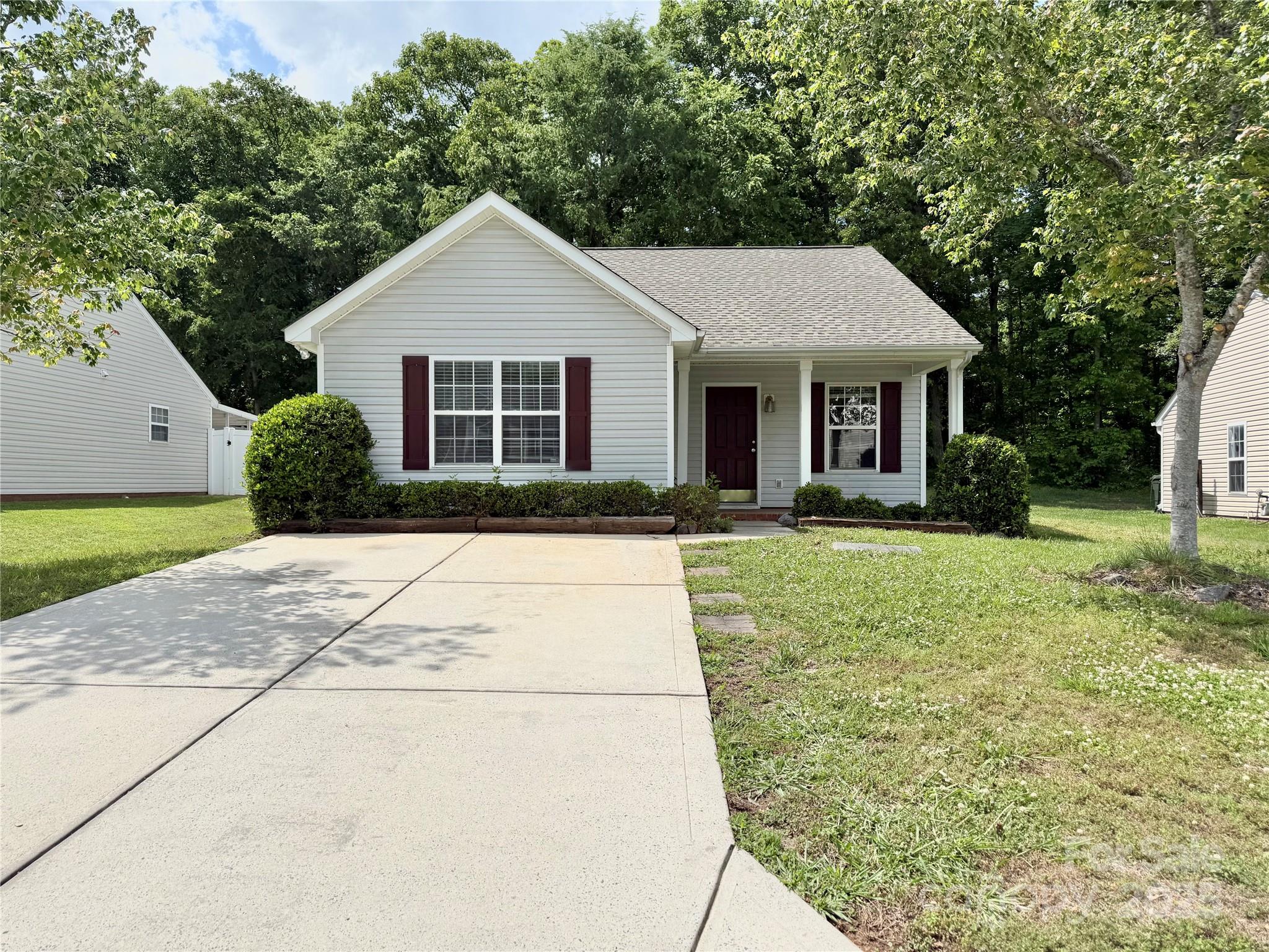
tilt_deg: +1.0
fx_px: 880
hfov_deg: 71.6
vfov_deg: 56.8
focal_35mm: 24
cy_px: 476
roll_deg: -0.4
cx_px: 634
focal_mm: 6.76
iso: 80
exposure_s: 1/6173
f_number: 1.78
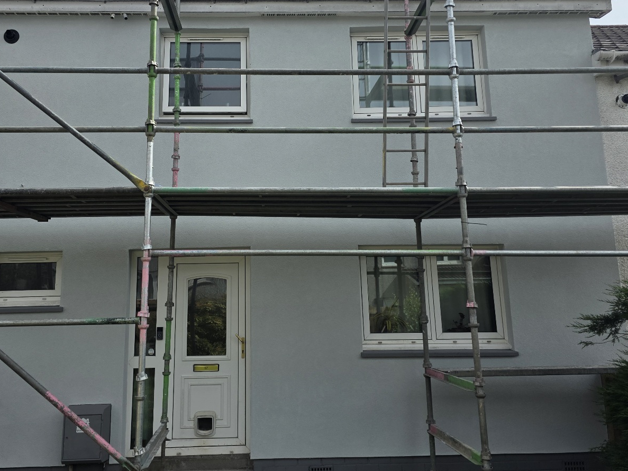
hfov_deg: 58.2
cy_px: 181
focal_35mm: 31
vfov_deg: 45.1
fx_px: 562
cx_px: 274
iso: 80
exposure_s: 1/10000
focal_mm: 6.3
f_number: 1.7
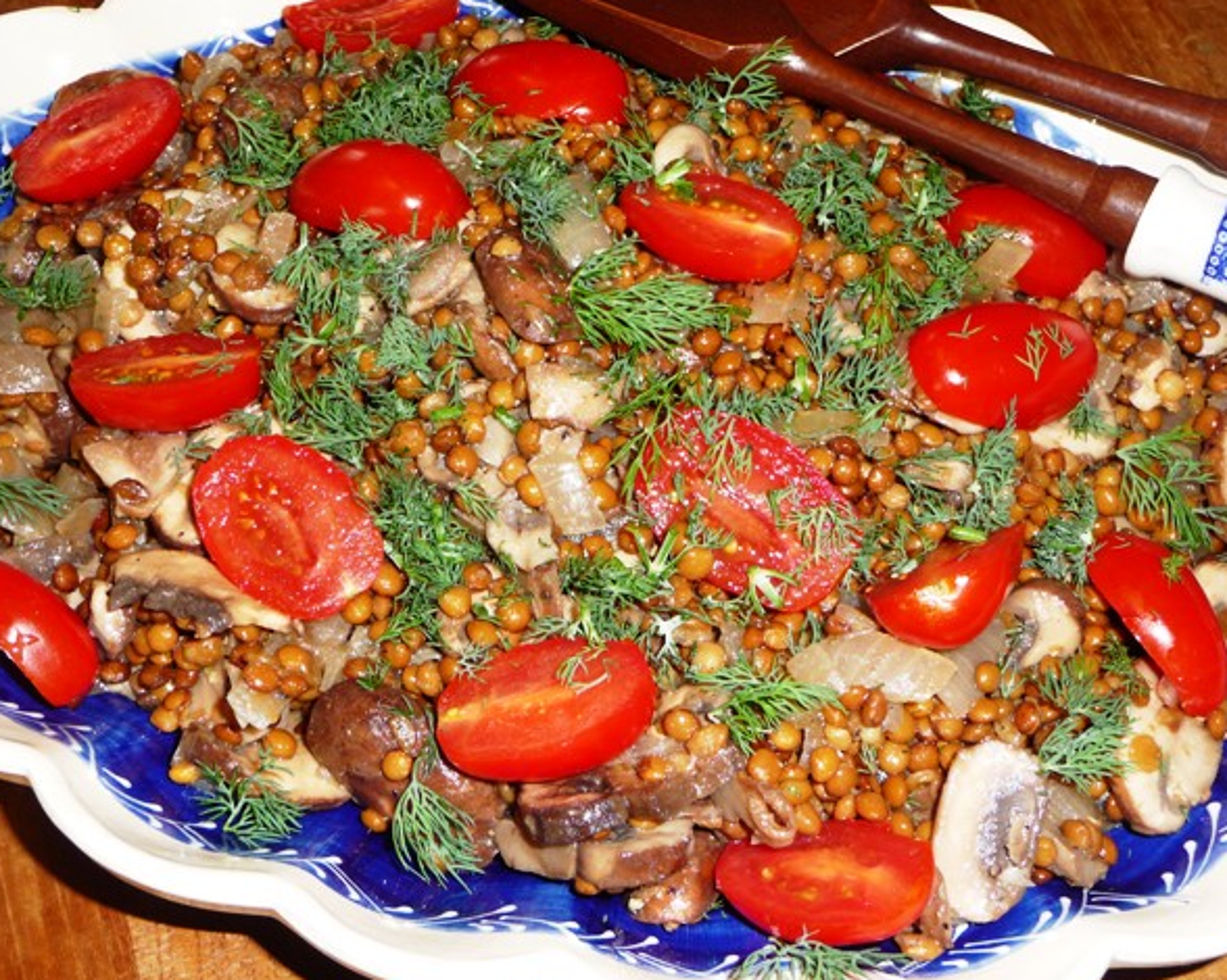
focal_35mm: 51
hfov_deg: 36.7
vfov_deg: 29.7
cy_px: 494
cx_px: 609
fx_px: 1851
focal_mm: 8
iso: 100
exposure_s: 1/30
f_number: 4.2
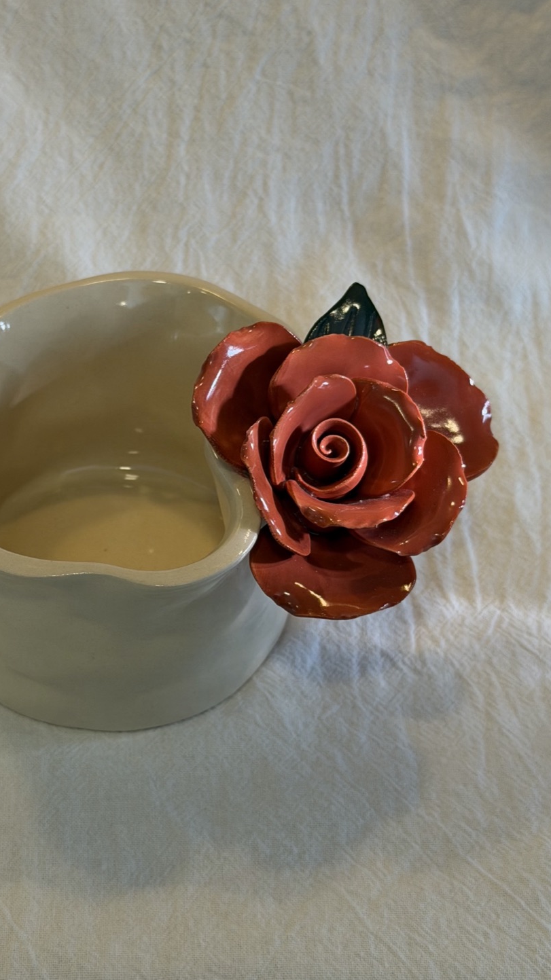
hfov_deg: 20.6
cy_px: 463
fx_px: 1507
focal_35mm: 58
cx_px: 171
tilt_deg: -45.3
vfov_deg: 36.0
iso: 100
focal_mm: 6.76
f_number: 1.78
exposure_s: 1/108
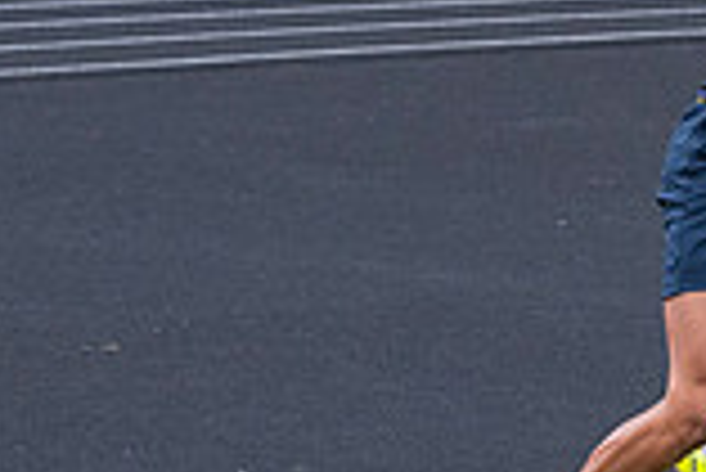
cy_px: 88
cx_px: 922
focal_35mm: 258
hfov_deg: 7.9
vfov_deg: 5.3
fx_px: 5064
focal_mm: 70
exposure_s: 1/2000
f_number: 5
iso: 2000
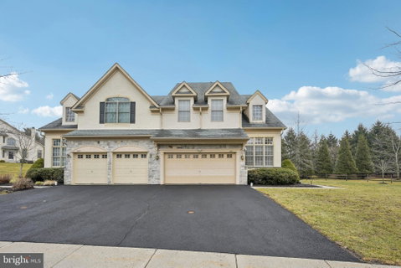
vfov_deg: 73.8
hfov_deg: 96.7
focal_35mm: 16
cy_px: 134
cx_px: 200
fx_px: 178
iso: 100
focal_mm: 16
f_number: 8
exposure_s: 1/25
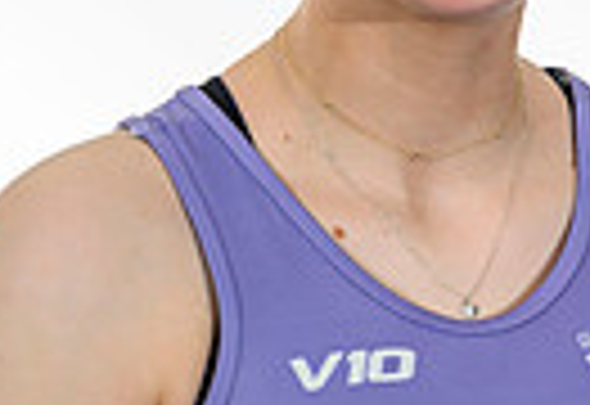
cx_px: 1062
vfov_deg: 2.1
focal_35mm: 660
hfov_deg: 3.1
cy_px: 130
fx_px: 10919
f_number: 5
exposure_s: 1/160
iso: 320
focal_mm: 140
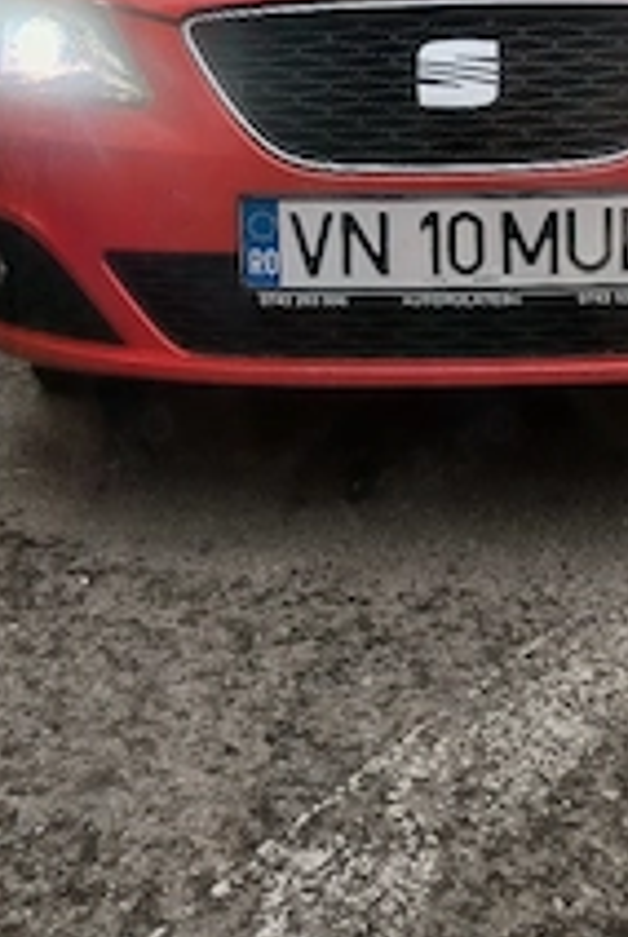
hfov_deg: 28.4
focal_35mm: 47
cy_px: 217
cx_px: 464
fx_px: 1226
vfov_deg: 40.5
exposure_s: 1/33.3
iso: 169
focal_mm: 5.25
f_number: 1.75
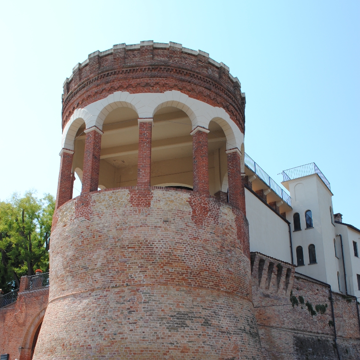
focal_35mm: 35
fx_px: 412
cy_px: 240
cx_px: 179
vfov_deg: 46.5
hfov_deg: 47.2
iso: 100
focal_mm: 18
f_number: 7.1
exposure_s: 1/200
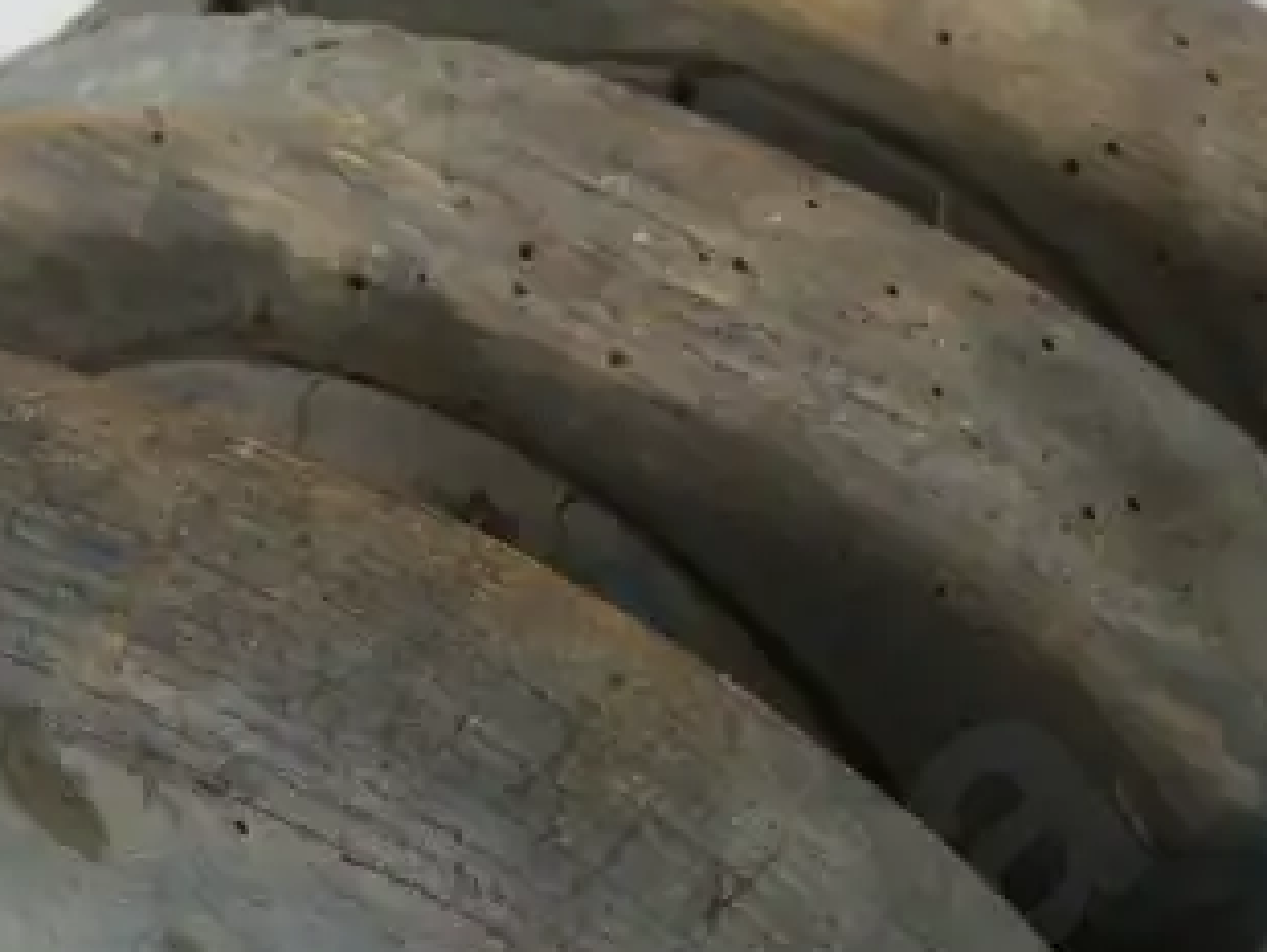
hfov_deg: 12.0
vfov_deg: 9.0
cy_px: 944
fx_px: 6044
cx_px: 862
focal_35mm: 165
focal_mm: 25
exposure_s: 1/100
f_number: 5
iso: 3200
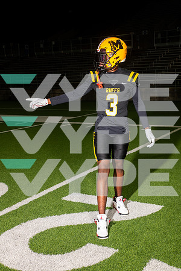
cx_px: 90
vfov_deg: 41.1
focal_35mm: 48
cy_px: 136
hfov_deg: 28.1
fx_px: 362
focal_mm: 48
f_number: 7.1
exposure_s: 1/320
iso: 800
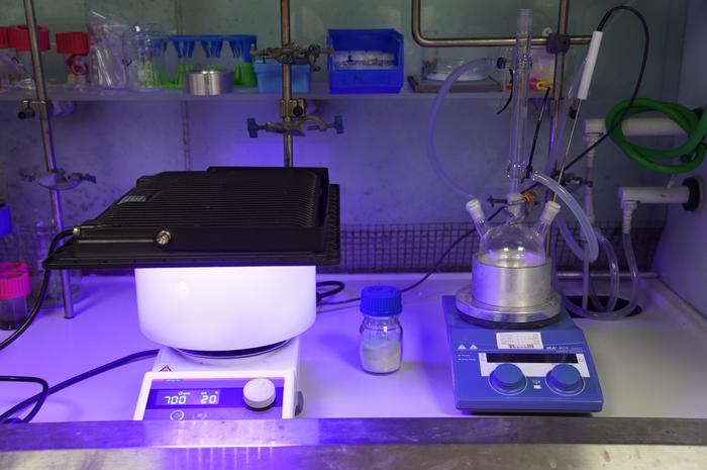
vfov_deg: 31.8
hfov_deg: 46.4
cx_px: 354
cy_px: 235
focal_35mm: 42
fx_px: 824
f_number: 4
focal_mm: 28
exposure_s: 1/60
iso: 400
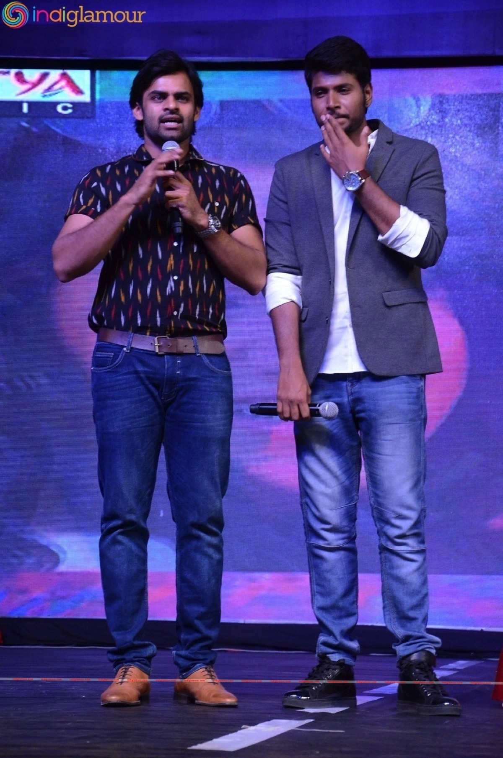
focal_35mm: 138
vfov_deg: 14.9
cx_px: 252
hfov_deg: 9.9
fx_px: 2904
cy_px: 379
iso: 2500
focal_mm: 92
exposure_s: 1/125
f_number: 5.6
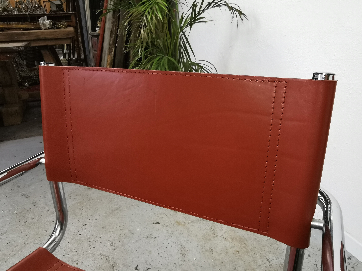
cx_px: 181
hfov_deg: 67.3
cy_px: 136
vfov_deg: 53.1
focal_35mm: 26
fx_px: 272
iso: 160
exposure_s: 1/33.3
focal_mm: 2.26
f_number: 2.2
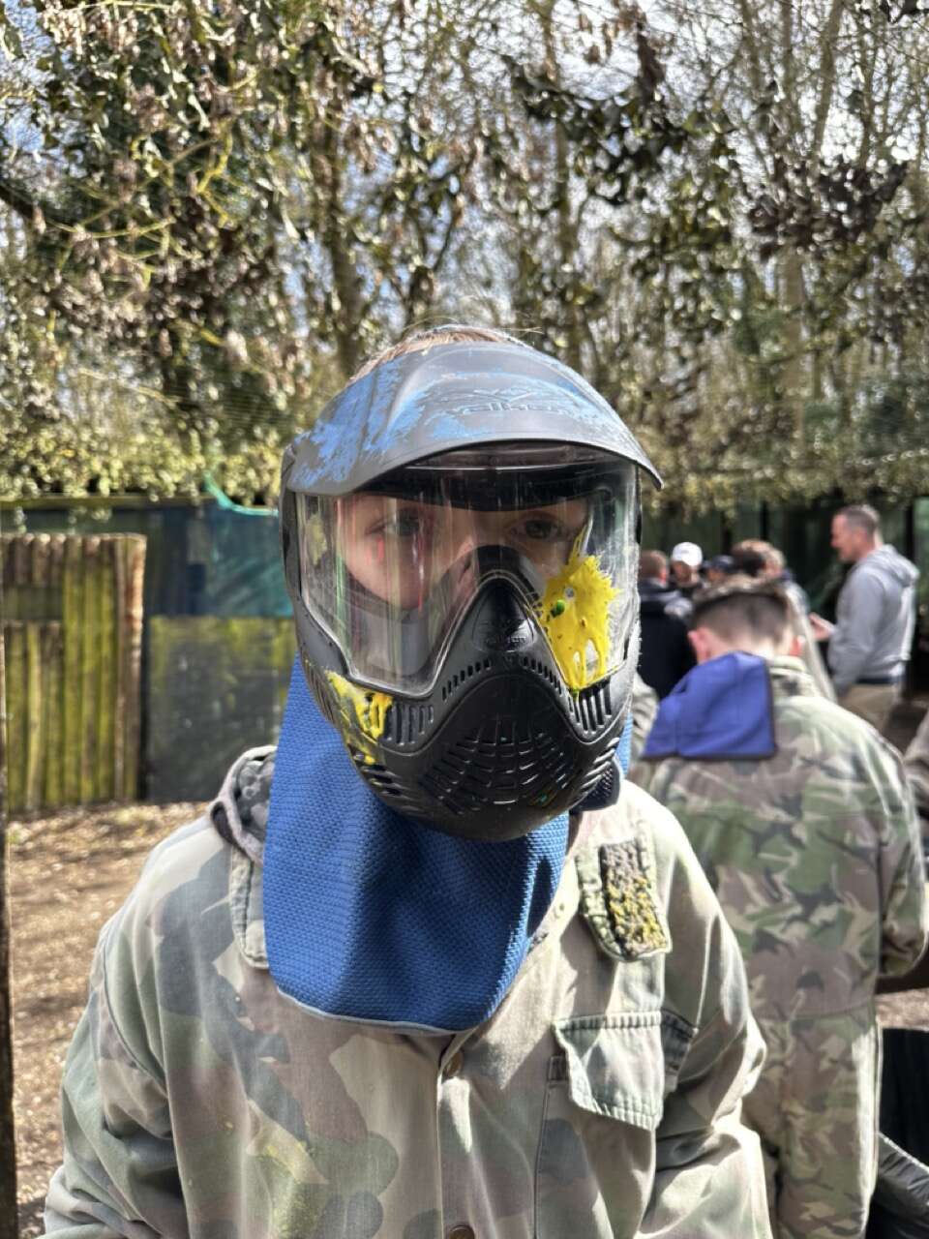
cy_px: 620
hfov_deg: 56.8
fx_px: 859
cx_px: 464
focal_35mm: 24
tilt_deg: -4.7
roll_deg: +0.1
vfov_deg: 71.6
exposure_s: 1/462
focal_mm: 6.86
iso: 80
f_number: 1.78
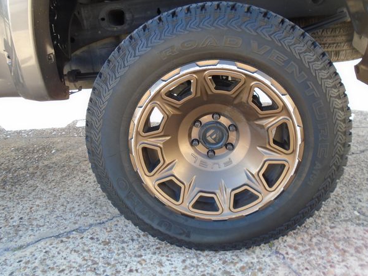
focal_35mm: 28
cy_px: 128
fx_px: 298
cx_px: 185
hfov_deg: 63.4
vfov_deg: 49.7
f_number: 3.2
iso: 100
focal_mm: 4.6
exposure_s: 1/80
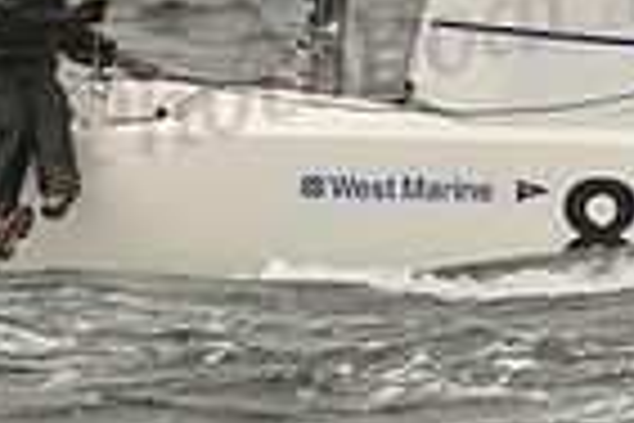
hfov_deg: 2.3
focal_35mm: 907
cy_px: -115
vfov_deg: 1.5
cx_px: -162
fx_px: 15972
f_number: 6.3
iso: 400
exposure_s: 1/1250
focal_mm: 220
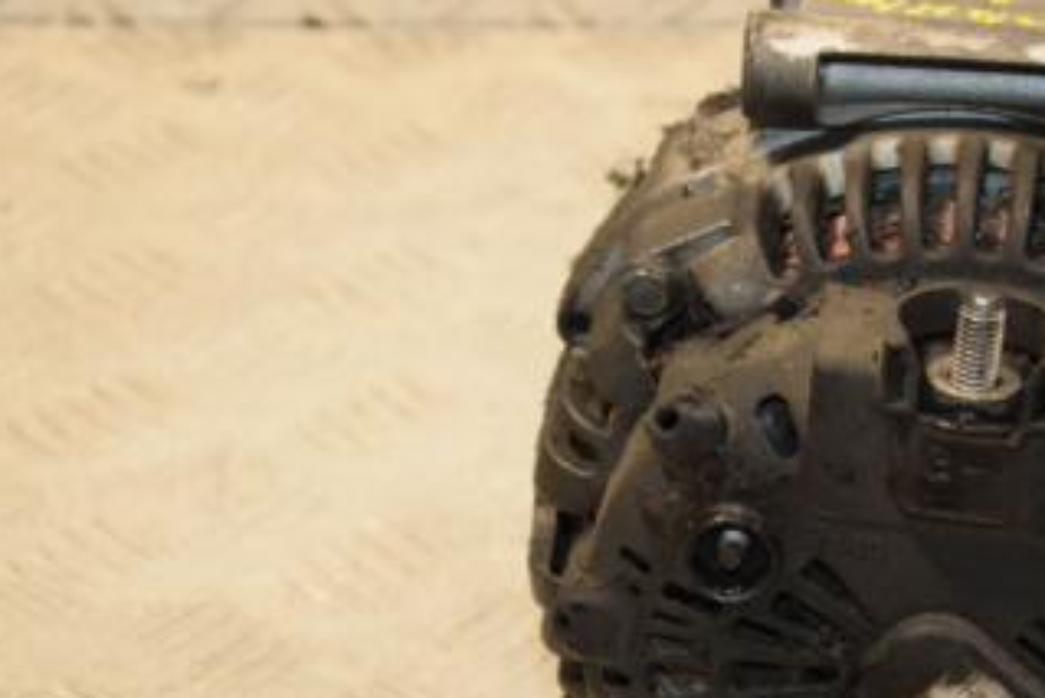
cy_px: 482
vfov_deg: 9.7
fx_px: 4095
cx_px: 963
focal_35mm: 141
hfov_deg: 14.4
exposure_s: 1/200
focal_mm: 50
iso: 800
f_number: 6.3
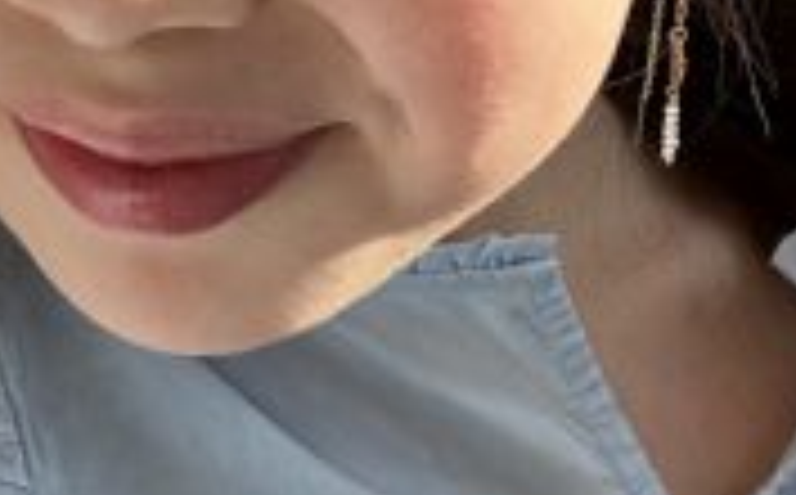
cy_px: 45
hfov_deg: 19.2
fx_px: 2339
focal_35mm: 108
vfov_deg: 12.0
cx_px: 247
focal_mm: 2.69
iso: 25
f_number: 1.9
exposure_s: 1/235
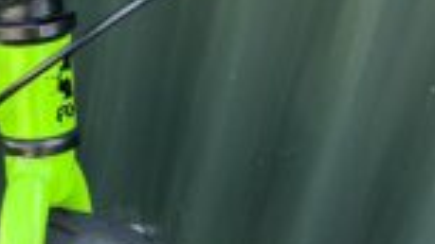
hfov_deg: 21.5
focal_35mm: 89
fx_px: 1026
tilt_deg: -38.3
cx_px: -142
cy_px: 204
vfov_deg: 13.5
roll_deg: +0.2
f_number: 1.6
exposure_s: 1/124
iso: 40
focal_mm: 5.1
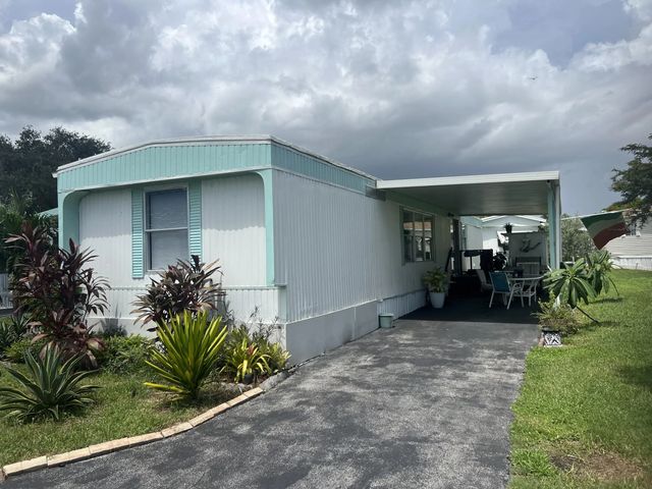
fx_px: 490
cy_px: 244
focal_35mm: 26
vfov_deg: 53.1
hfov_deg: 67.3
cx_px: 326
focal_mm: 5.7
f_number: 1.5
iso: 50
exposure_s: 1/8000
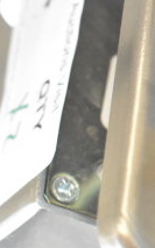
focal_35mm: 135
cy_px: 108
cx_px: 352
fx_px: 916
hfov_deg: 8.9
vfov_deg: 15.4
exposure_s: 1/400
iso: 6400
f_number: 6.3
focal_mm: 31
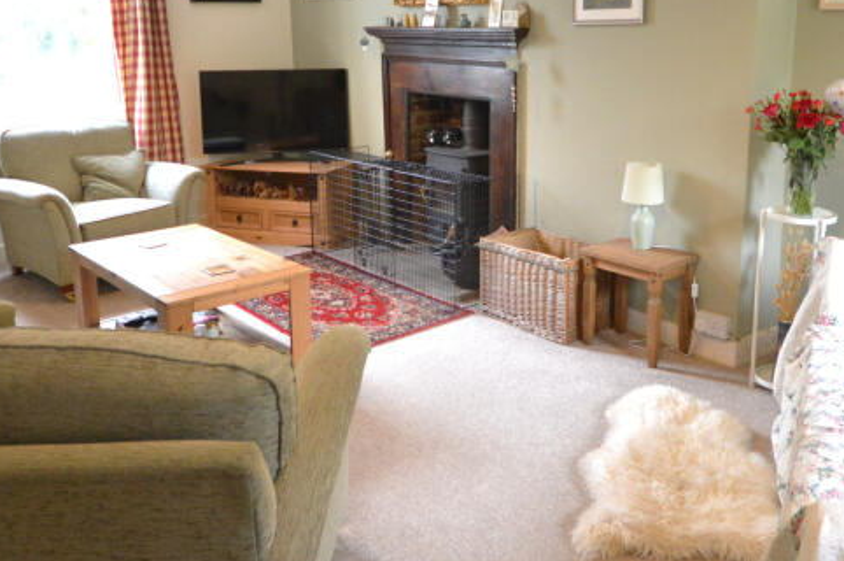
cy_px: 152
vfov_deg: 36.9
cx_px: 461
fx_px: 821
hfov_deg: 54.3
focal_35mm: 35
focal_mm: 11
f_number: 4.2
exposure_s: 1/60
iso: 1600
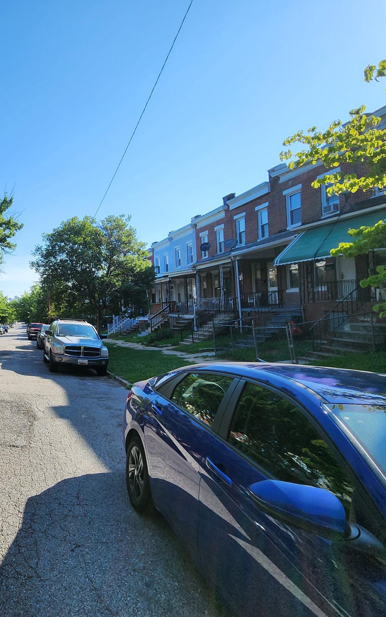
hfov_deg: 49.8
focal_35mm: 19
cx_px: -5
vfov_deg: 88.0
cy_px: 299
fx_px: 320
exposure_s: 1/1623
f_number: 2.2
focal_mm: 2.2
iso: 50
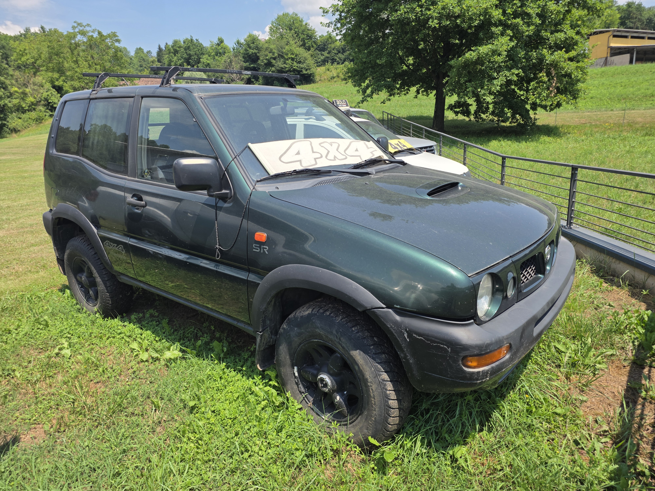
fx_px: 435
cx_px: 328
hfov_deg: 73.9
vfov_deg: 58.9
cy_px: 246
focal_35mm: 23
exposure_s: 1/3972
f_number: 1.7
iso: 80
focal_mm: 6.25
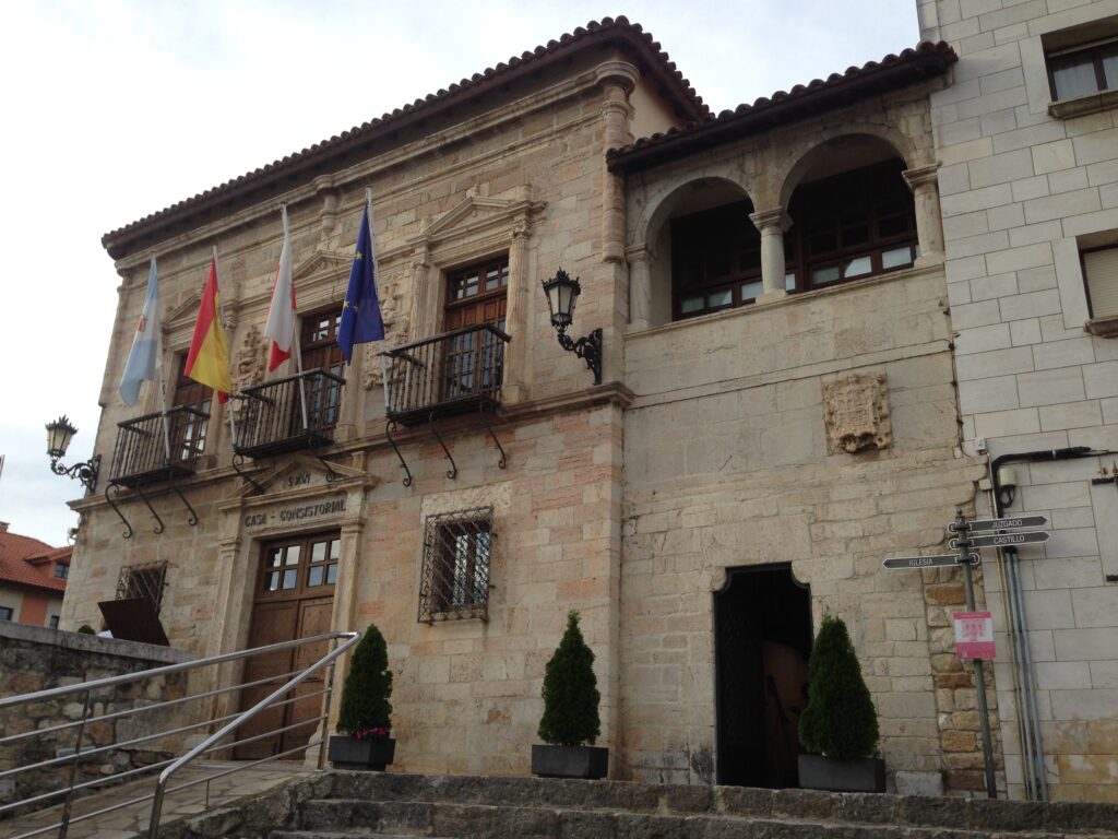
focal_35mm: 33
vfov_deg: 42.9
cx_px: 559
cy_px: 420
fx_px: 1066
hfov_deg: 55.4
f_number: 2.4
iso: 50
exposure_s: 1/661
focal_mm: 4.12
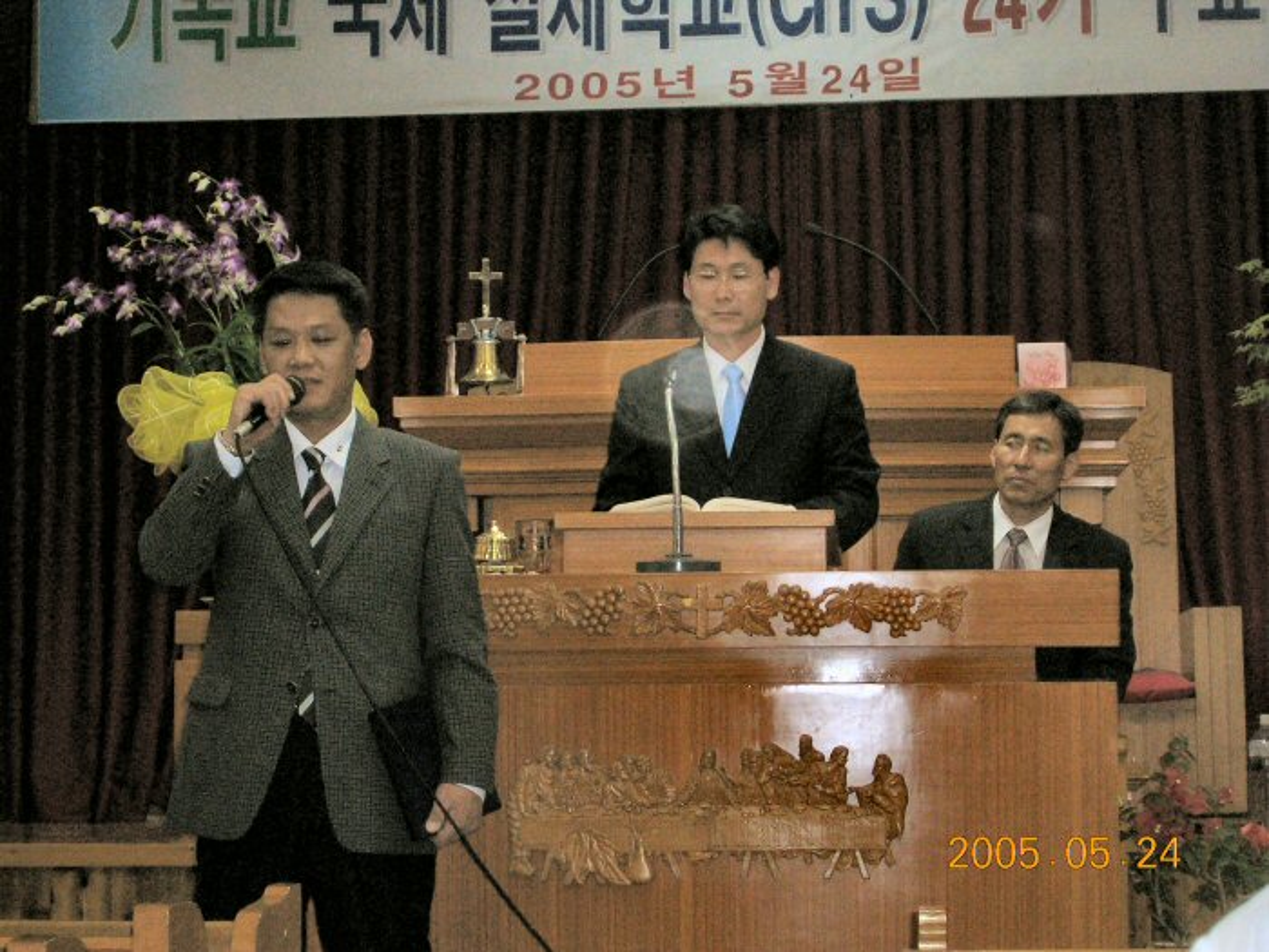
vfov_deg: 15.7
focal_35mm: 94
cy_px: 476
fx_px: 3446
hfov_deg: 20.9
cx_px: 634
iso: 200
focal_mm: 14.2
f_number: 4.5
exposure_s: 1/60.1
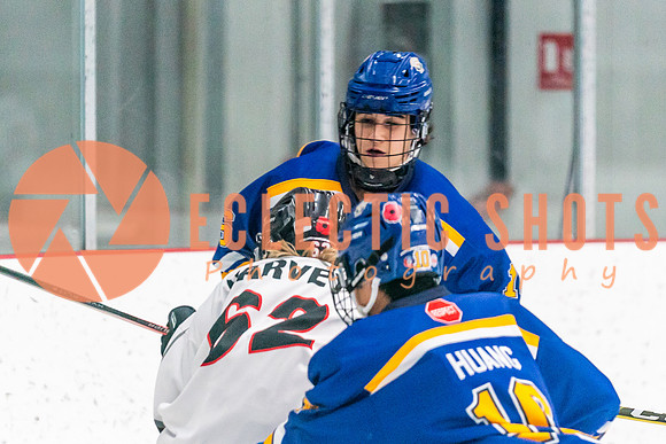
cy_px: 268
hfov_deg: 5.8
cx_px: 333
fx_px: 6566
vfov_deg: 3.9
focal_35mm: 355
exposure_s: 1/1250
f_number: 2.8
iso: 3200
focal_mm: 200
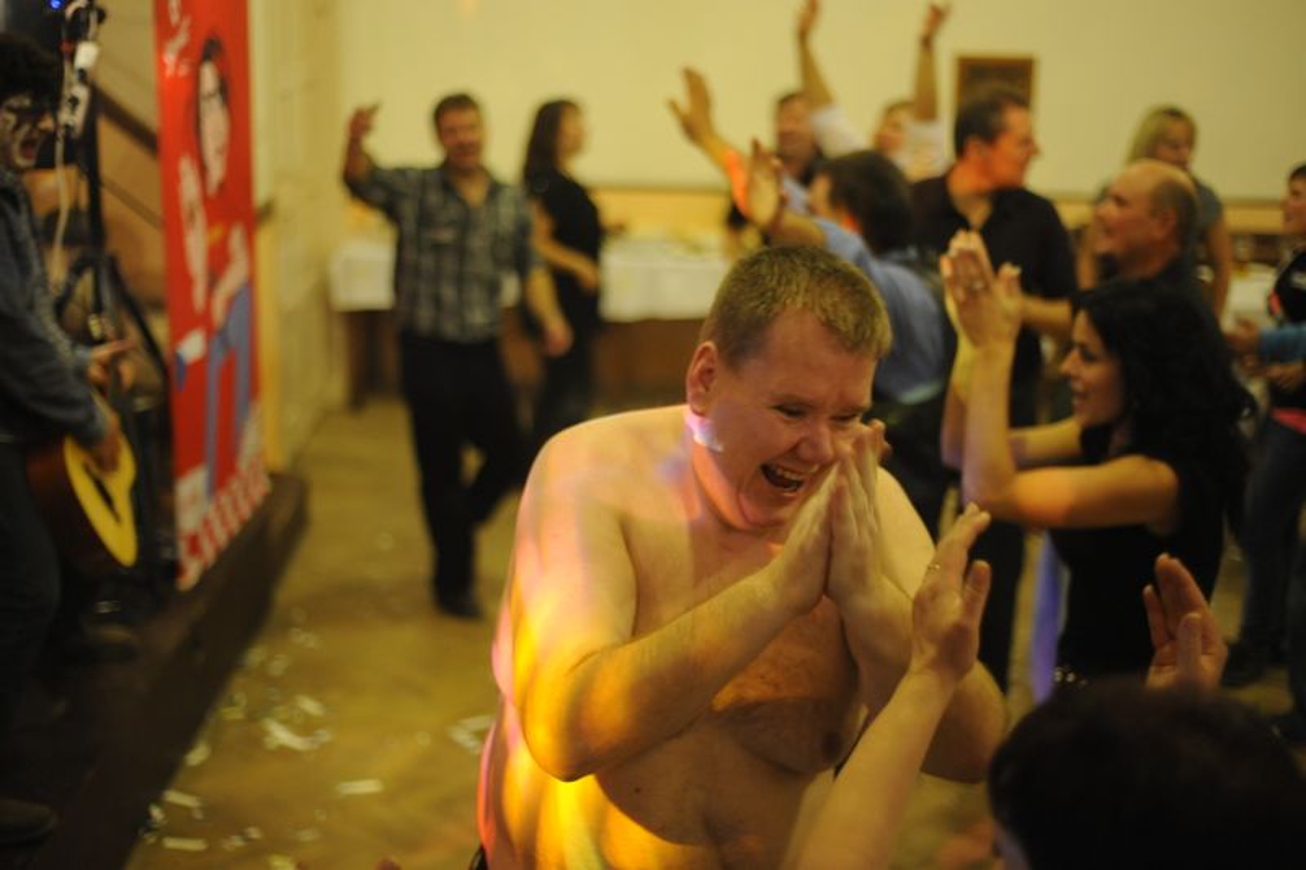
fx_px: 1813
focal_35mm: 50
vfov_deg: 27.0
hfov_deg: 39.6
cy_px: 435
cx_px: 653
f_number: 1.8
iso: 2800
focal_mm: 50
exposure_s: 1/100
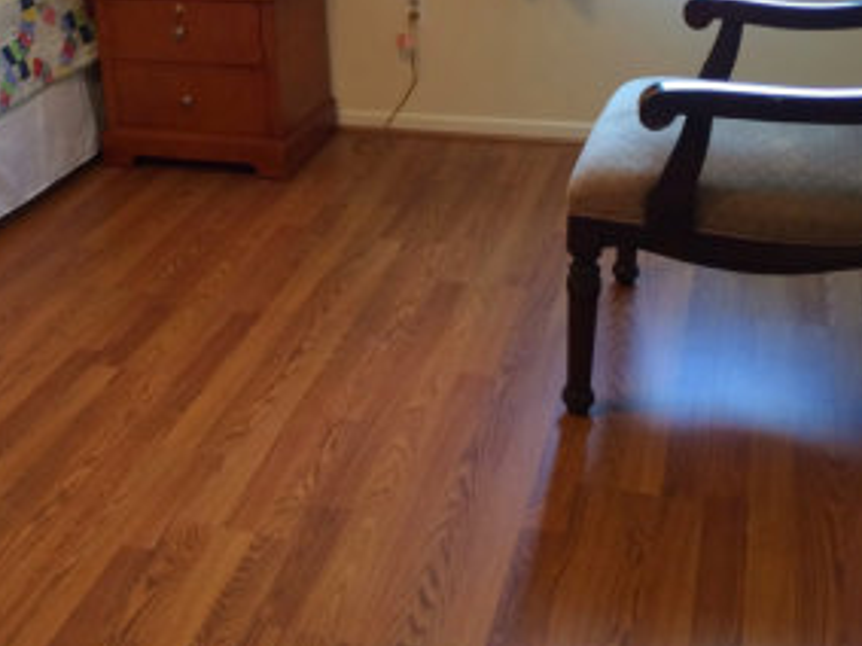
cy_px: 93
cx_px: 256
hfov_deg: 35.7
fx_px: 1319
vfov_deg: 26.8
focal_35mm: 53
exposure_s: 1/30
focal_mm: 4.12
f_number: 2.2
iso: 80
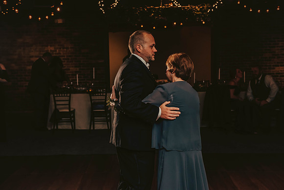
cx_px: 142
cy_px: 95
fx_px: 395
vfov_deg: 27.0
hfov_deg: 39.6
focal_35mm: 50
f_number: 3.2
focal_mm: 50
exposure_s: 1/200
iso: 2000
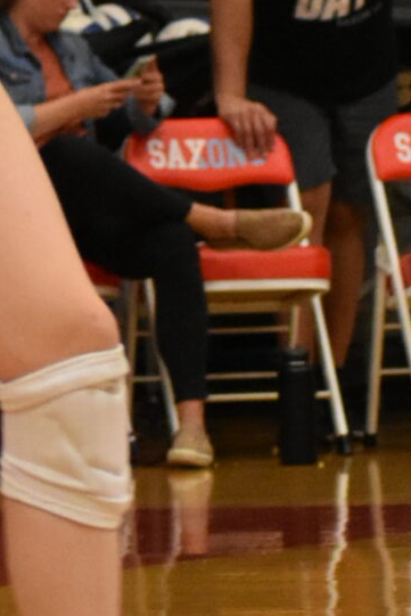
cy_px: -332
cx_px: -125
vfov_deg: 4.1
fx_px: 8505
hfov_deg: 2.8
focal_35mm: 497
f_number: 4.5
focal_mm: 70
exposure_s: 1/160
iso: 3200
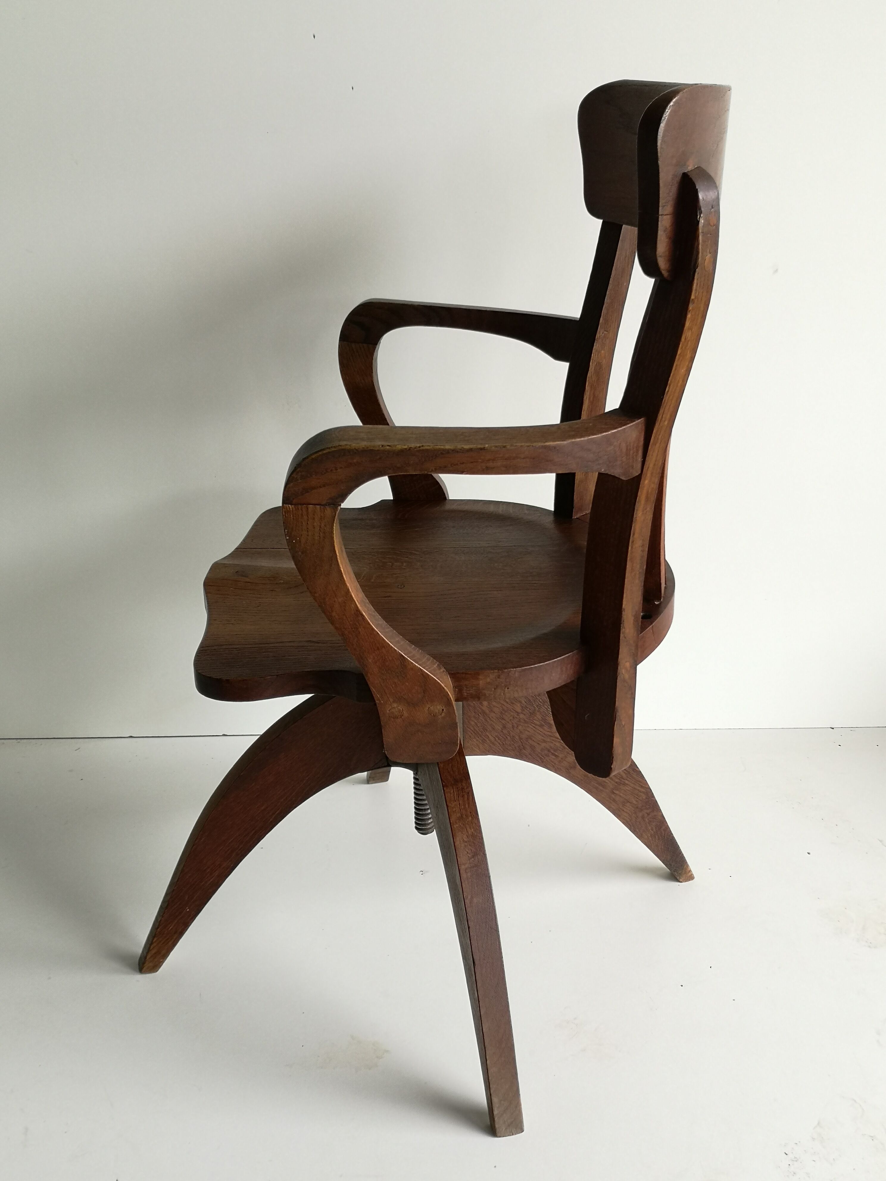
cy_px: 590
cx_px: 443
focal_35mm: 36
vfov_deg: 51.4
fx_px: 1229
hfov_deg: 39.7
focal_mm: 3.95
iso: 100
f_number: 1.8
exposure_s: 1/120
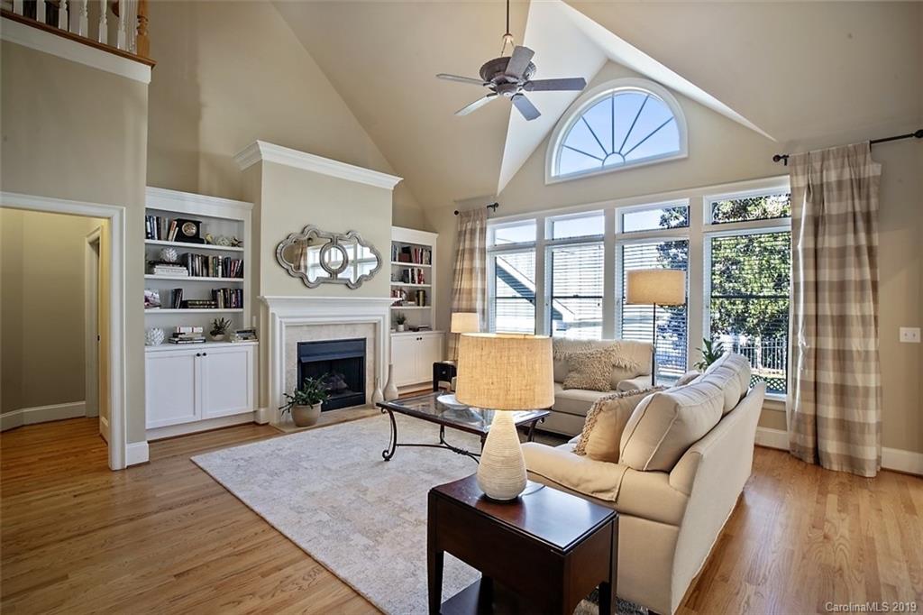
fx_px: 410
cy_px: 308
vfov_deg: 73.7
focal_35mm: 16
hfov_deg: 96.8
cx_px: 462
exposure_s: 1.6
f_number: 14
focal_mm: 16
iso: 100
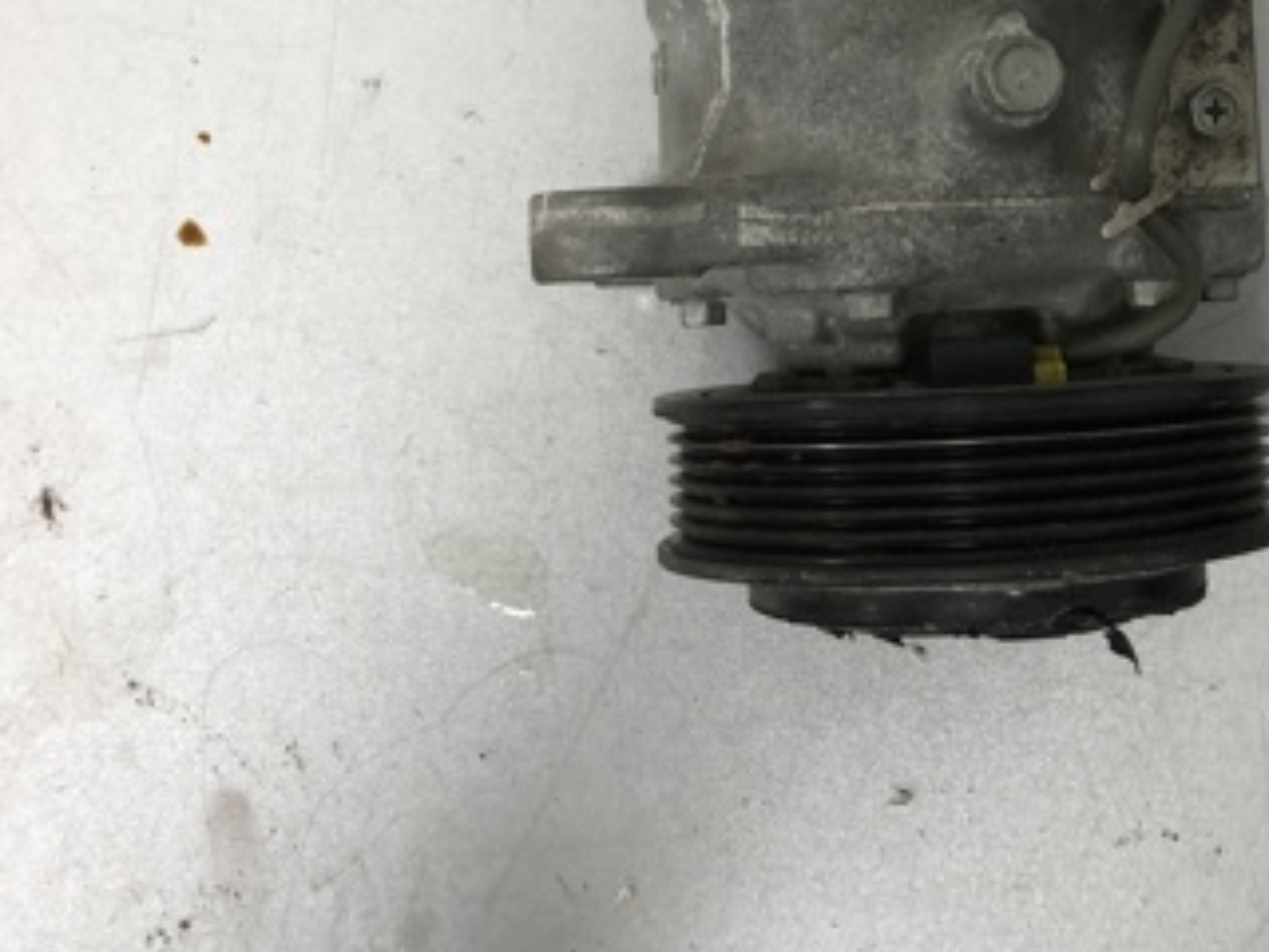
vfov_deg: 25.2
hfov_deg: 33.7
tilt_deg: -79.5
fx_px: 2053
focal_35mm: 56
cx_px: 940
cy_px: 67
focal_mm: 4
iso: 32
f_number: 1.8
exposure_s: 1/25
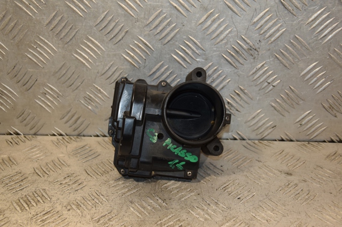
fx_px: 427
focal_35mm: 45
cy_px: 114
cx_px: 171
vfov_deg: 29.8
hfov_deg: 43.6
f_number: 5
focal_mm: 30
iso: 800
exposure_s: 1/200
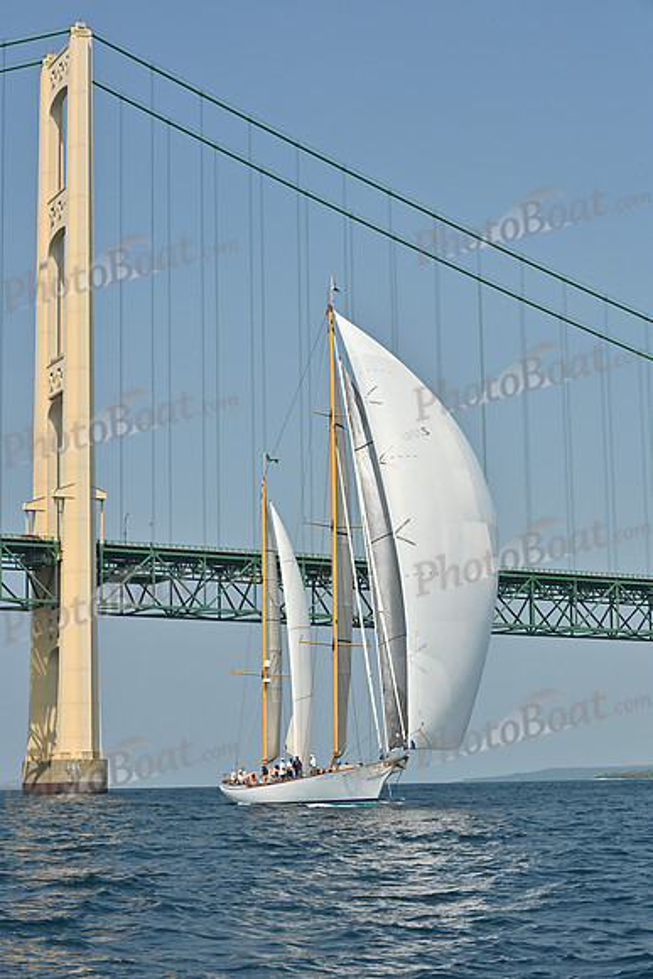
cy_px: 490
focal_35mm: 70
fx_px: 1903
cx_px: 326
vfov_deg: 28.8
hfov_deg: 19.5
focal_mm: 70
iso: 320
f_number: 10
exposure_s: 1/1250
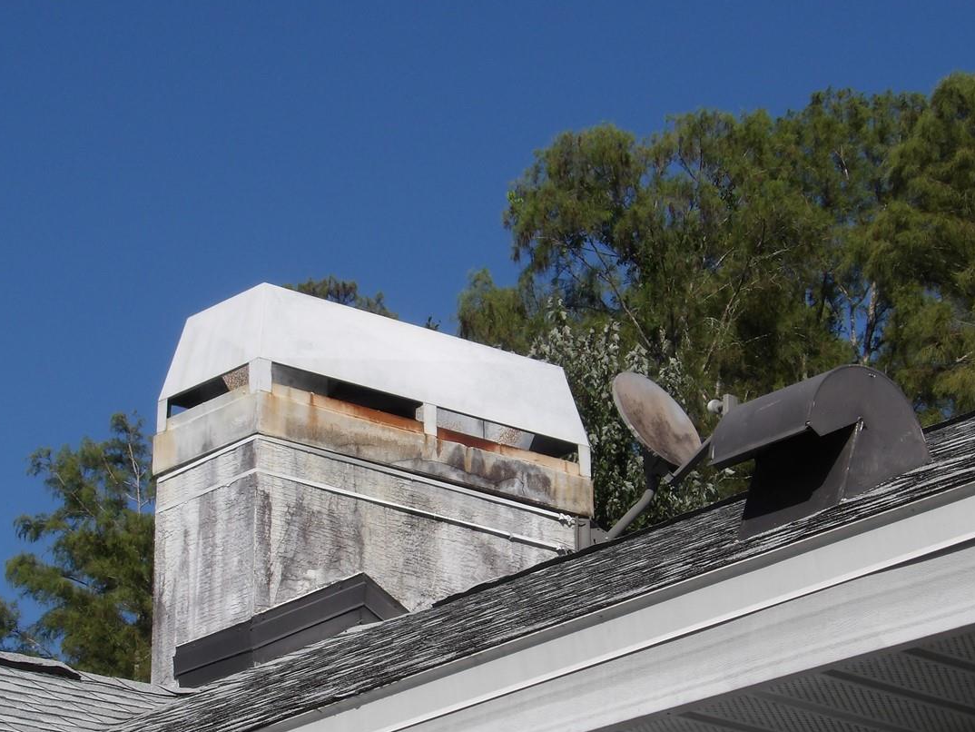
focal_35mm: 143
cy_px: 480
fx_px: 4029
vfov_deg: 10.4
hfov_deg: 13.8
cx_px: 457
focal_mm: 17.2
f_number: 6.2
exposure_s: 1/579
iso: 100
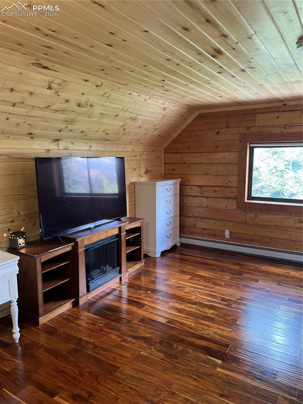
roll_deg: +0.6
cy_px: 202
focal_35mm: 26
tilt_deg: -8.6
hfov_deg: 53.0
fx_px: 304
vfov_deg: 67.3
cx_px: 152
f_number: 1.5
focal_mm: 5.7
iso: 160
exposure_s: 1/60
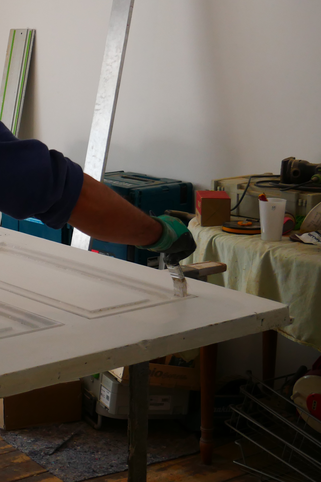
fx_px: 1083
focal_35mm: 81
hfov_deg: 16.0
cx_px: -97
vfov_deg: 24.9
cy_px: 155
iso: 400
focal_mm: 20
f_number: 4.1
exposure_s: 1/100
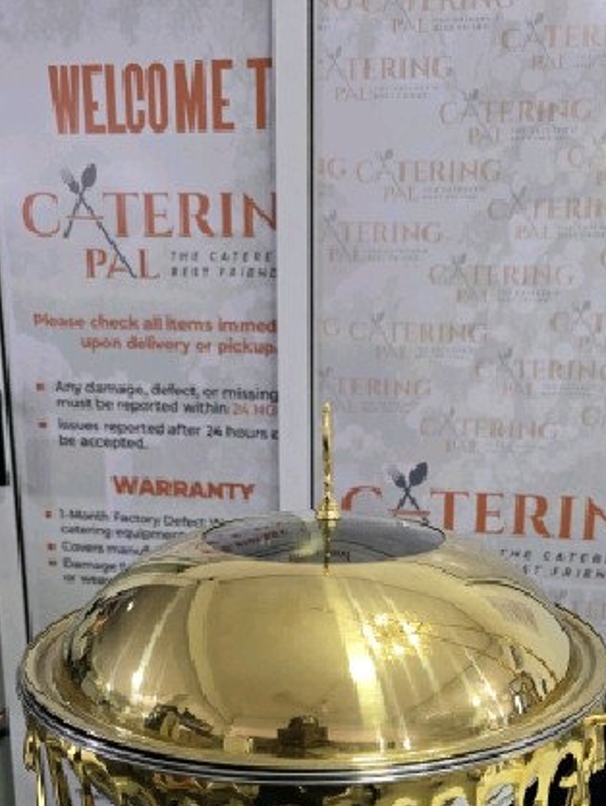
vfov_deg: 54.1
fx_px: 769
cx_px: 401
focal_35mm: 33
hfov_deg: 42.4
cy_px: 542
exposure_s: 1/101
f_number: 1.7
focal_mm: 6.3
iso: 400
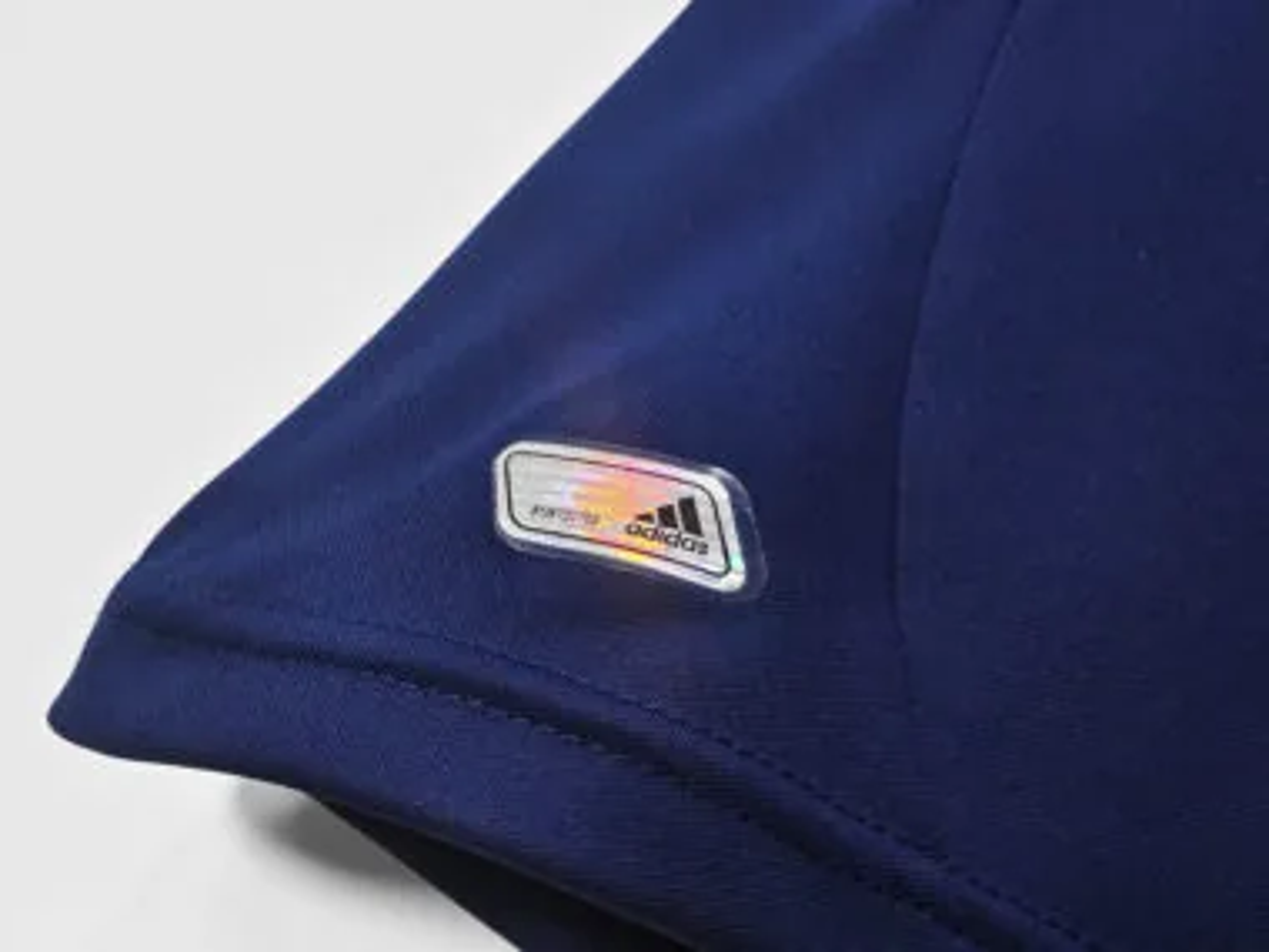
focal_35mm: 23
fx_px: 843
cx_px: 634
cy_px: 476
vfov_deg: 58.9
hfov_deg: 73.9
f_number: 2.2
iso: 149
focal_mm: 2.59
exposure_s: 1/100
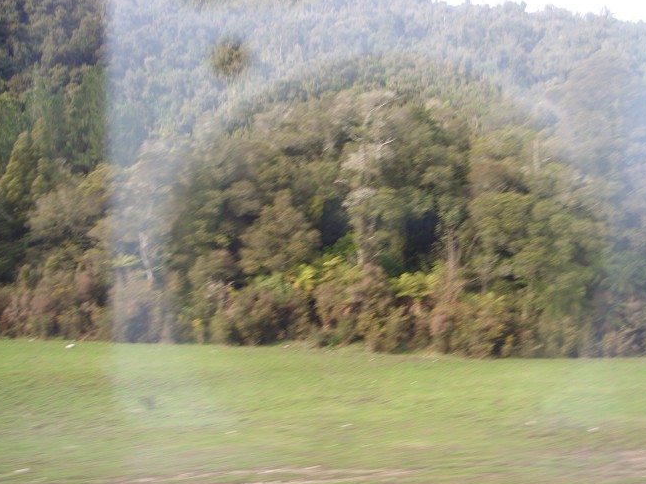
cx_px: 354
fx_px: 877
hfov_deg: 40.4
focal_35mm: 47
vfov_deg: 30.8
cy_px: 279
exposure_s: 1/61
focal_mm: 7.8
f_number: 2.8
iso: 50
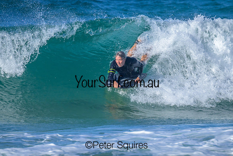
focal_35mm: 1100
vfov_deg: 1.3
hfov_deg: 1.9
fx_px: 7121
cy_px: 79
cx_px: 114
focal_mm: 800
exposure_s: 1/2000
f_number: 11
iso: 1100
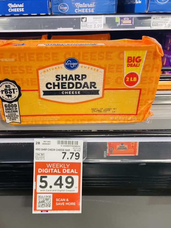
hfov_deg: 42.7
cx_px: 67
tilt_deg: -27.5
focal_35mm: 33
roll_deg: +1.6
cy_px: 129
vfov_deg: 55.2
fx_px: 217
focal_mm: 4.2
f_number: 1.6
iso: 125
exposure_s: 1/46
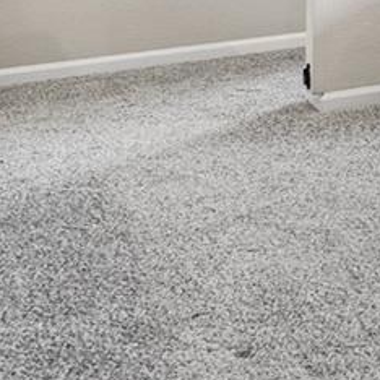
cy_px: -188
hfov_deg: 13.0
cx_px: 945
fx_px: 1191
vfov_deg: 16.5
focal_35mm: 96
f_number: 8
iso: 200
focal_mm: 16.5
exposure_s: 1/125
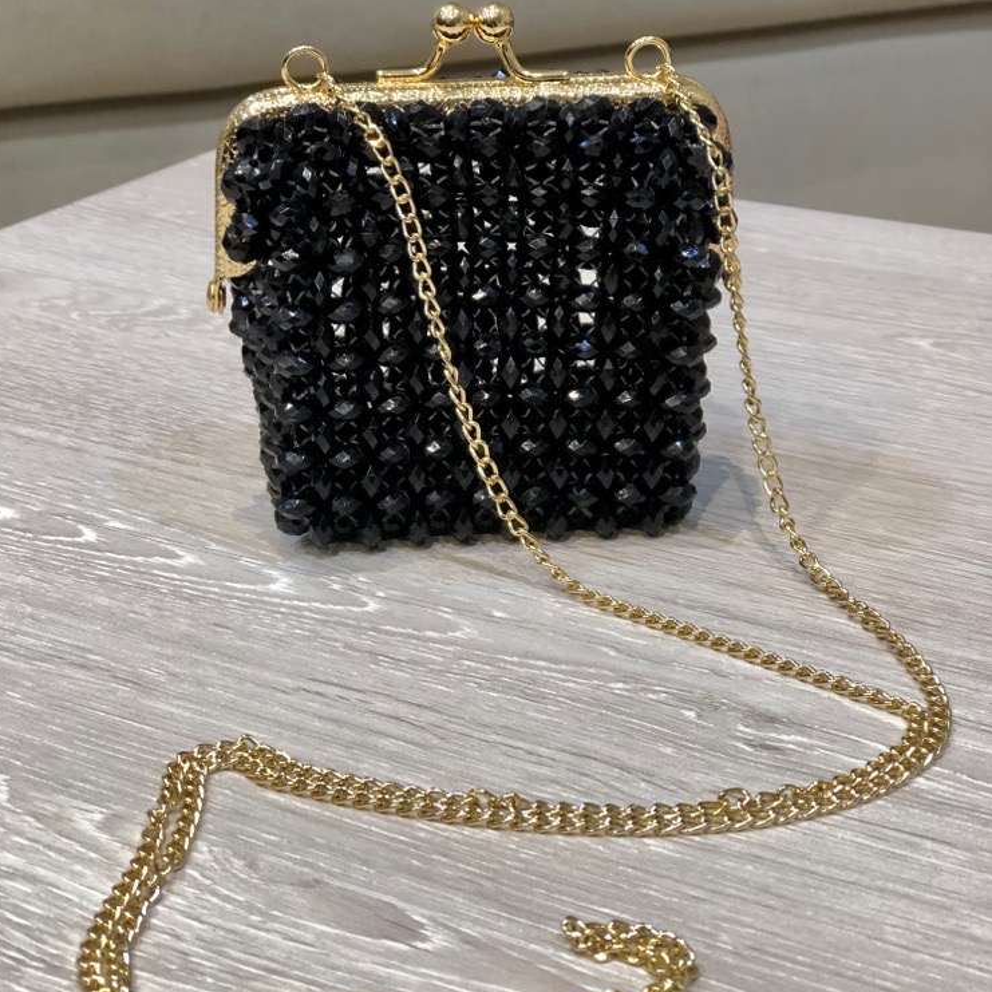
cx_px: 493
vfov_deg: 25.3
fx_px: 2205
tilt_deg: -24.9
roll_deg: +1.4
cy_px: 558
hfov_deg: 25.4
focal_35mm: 68
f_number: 2.8
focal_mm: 6.6
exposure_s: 1/30
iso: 100
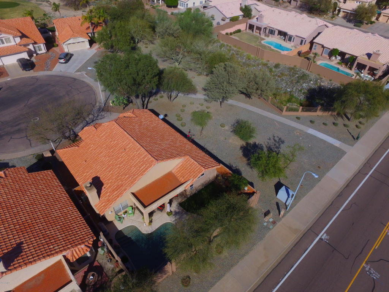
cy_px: 146
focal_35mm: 20
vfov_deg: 66.0
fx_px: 225
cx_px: 194
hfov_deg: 81.7
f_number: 2.8
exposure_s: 1/2933
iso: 100
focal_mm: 3.61
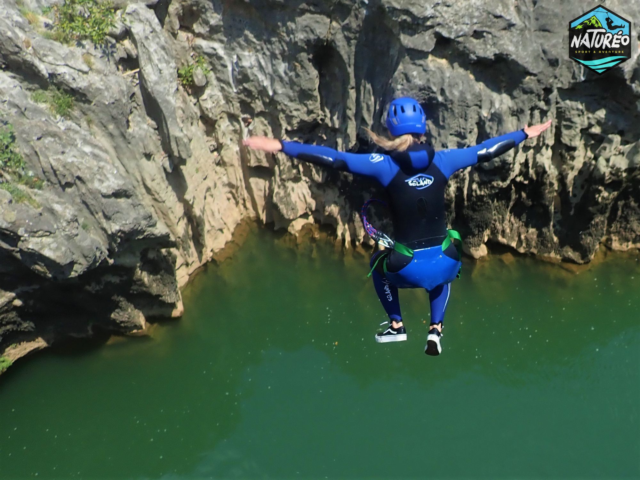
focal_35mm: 25
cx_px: 320
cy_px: 240
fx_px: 462
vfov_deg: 54.9
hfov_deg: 69.4
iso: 100
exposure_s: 1/200
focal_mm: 4.5
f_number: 8
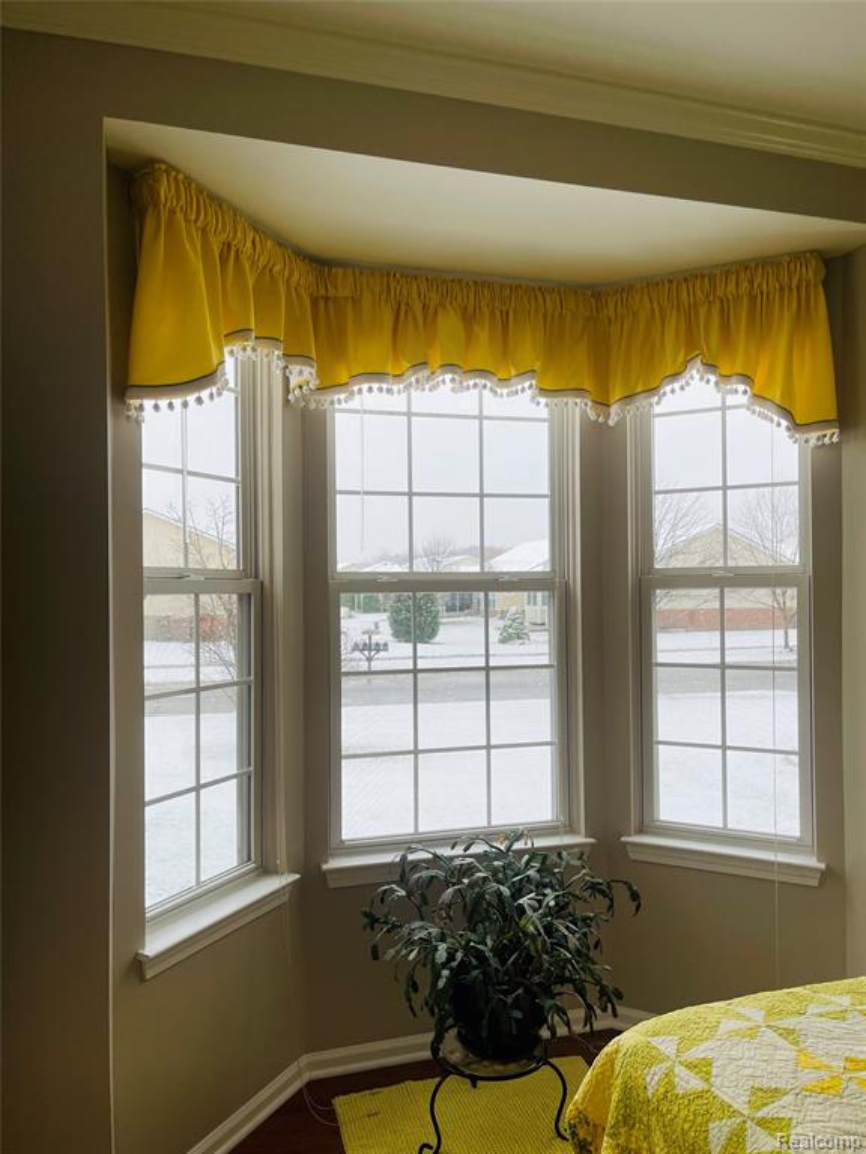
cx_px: 433
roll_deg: -0.2
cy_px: 577
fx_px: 834
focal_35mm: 25
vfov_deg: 69.4
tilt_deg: +1.1
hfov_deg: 54.9
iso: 32
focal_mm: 5.1
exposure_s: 1/901
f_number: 1.6
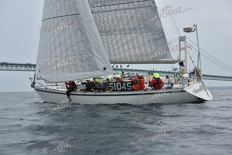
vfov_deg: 19.5
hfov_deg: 28.8
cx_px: 116
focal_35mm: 70
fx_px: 451
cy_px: 78
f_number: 7.1
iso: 250
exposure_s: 1/800
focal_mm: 70
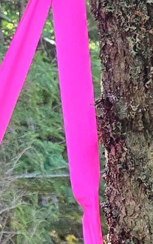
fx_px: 926
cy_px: 477
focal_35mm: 139
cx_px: 282
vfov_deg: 13.1
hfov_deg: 9.0
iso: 200
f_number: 1.8
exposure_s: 1/120
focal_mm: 5.4
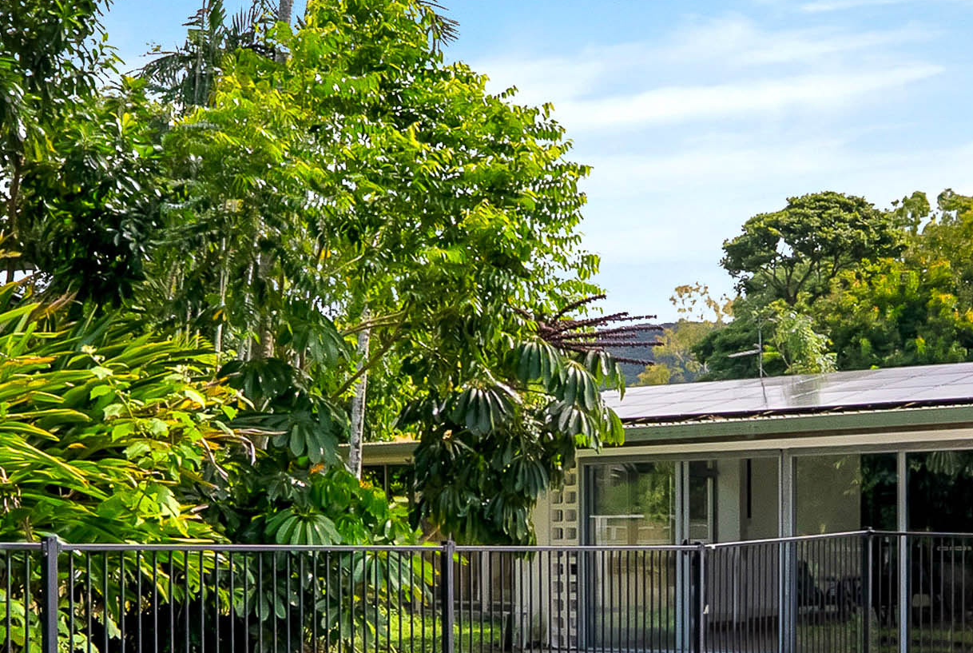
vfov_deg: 23.7
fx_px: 1516
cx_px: 622
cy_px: 567
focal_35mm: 56
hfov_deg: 35.3
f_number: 8
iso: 2500
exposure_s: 1/500
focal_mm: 16
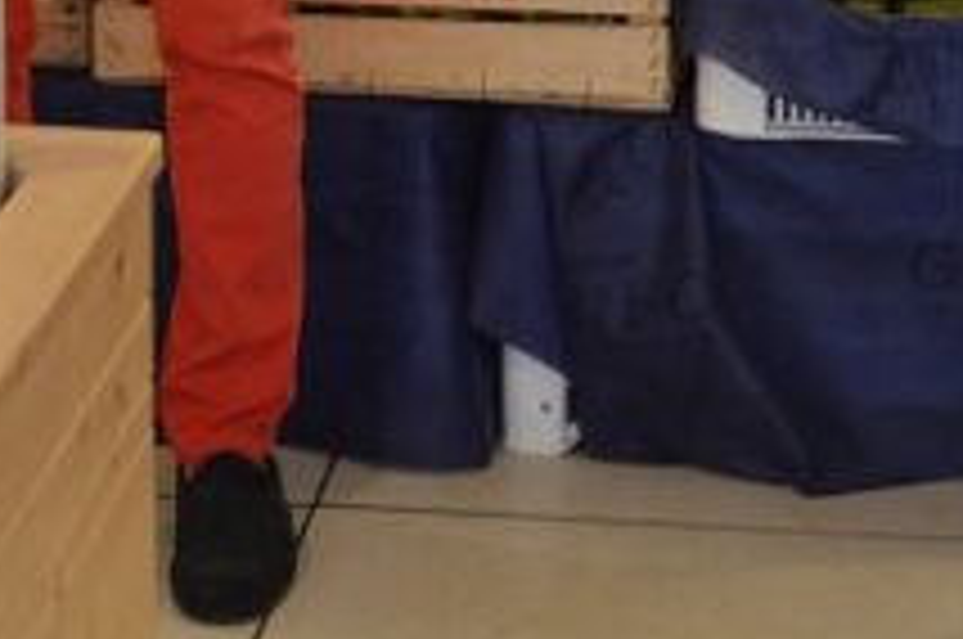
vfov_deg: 7.6
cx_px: 360
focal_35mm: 172
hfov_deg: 12.0
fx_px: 4594
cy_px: -670
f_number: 4
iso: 400
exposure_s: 1/60
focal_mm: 24
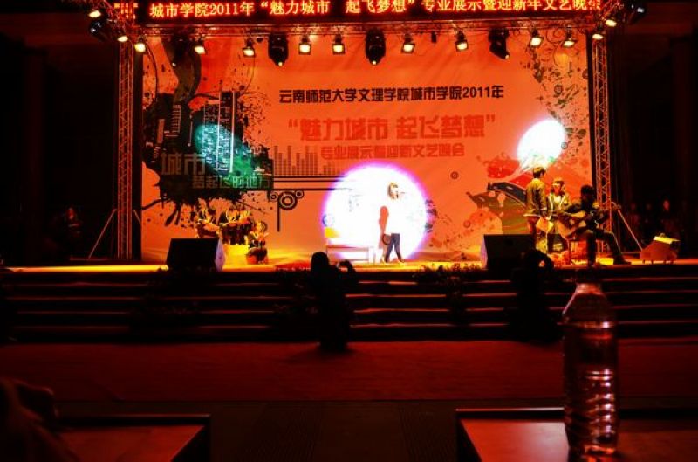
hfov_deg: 57.3
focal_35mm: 33
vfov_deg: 39.8
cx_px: 349
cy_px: 231
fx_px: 638
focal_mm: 22
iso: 800
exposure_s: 1/15
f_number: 7.1
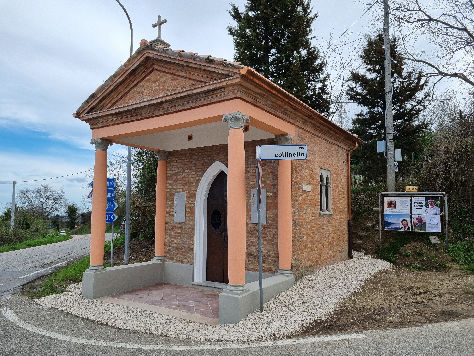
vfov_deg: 53.1
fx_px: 356
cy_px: 178
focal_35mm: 26
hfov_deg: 67.3
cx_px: 237
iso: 50
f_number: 1.8
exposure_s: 1/2288
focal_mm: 5.4
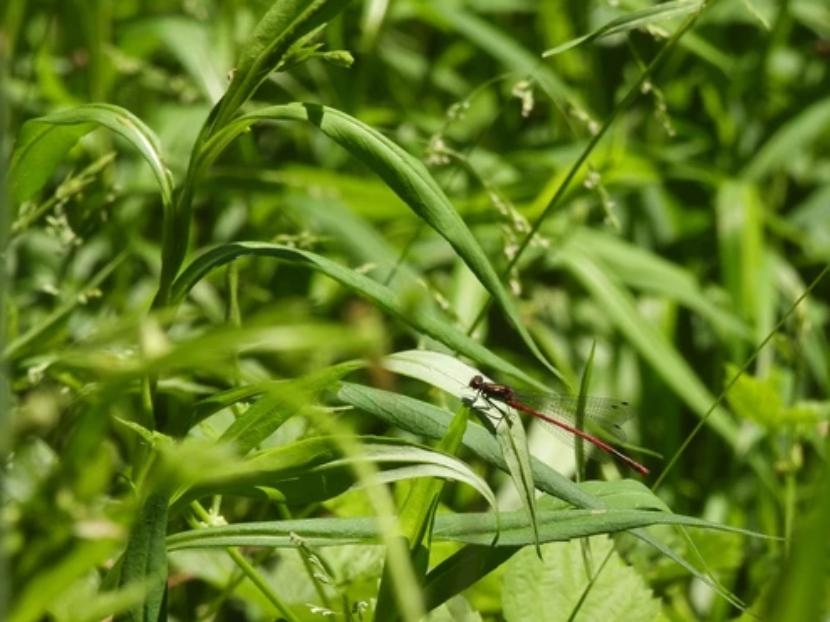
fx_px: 12393
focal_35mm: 517
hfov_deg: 3.8
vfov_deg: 2.9
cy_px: 396
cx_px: 510
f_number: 6.3
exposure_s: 1/320
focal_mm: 71.4
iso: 100
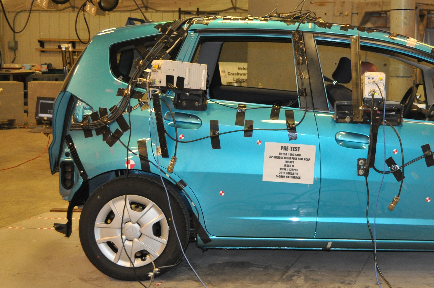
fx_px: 674
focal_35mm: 56
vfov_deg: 24.1
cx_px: 343
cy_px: 122
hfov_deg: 34.6
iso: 800
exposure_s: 1/60
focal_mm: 22
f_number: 4
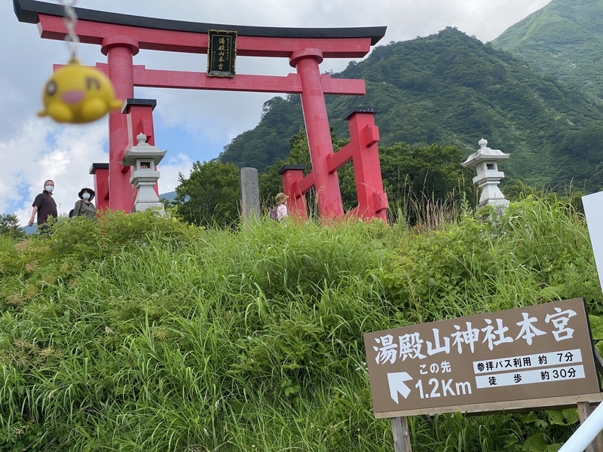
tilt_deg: +12.2
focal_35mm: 52
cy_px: 226
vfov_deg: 28.0
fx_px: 906
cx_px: 302
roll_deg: +5.4
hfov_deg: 36.8
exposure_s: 1/1453
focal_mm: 6
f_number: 2
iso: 20
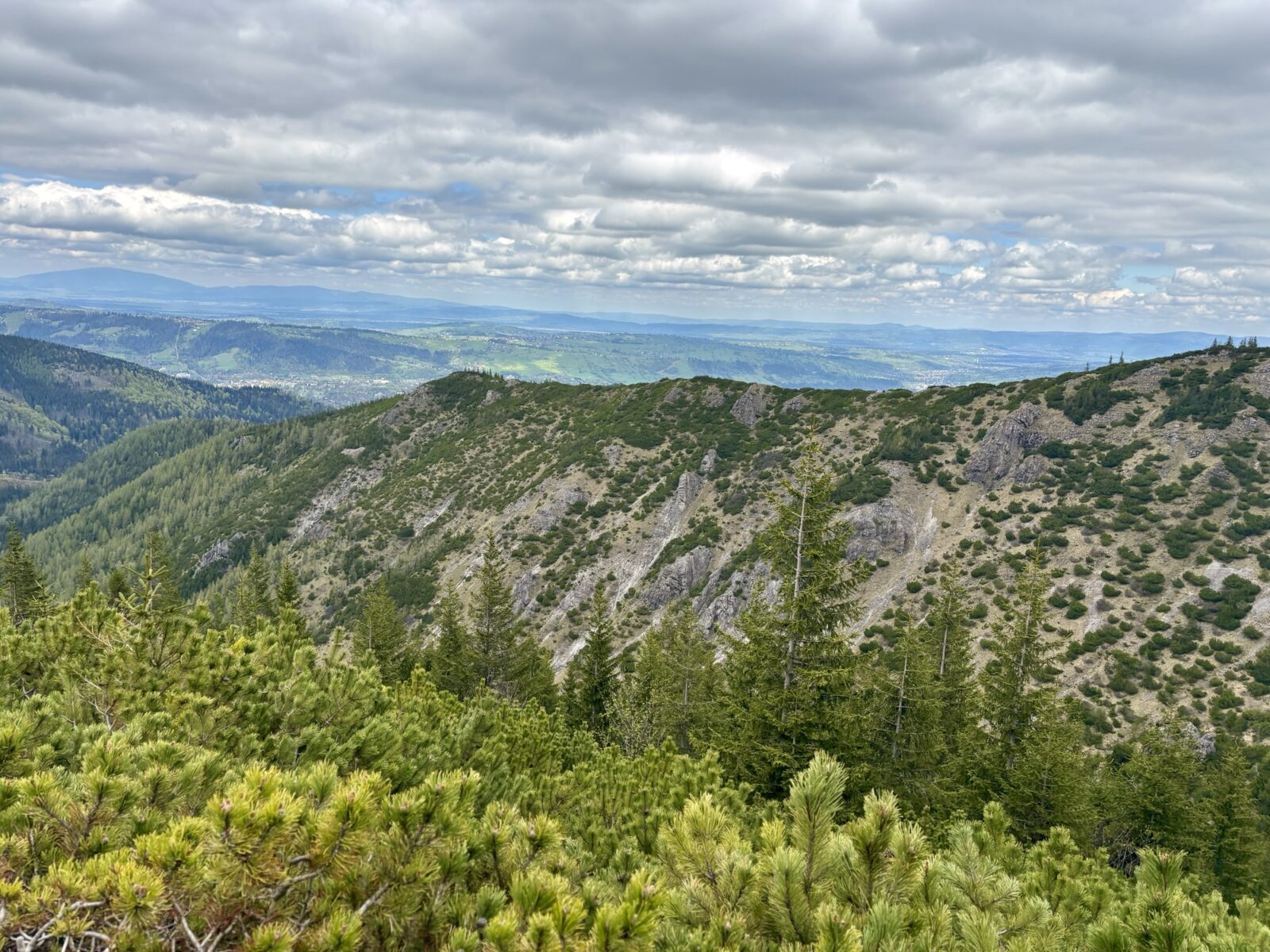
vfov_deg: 53.1
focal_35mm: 26
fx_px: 954
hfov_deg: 67.3
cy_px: 476
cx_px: 635
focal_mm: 5.96
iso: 50
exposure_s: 1/2857
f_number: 1.6
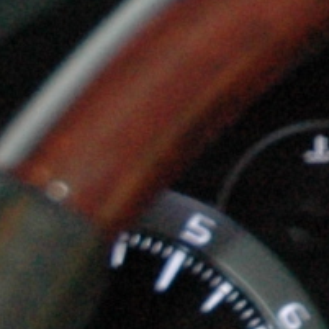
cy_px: -622
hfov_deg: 3.9
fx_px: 4416
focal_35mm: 411
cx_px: 1476
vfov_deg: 4.1
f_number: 4
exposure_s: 1/60
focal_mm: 29
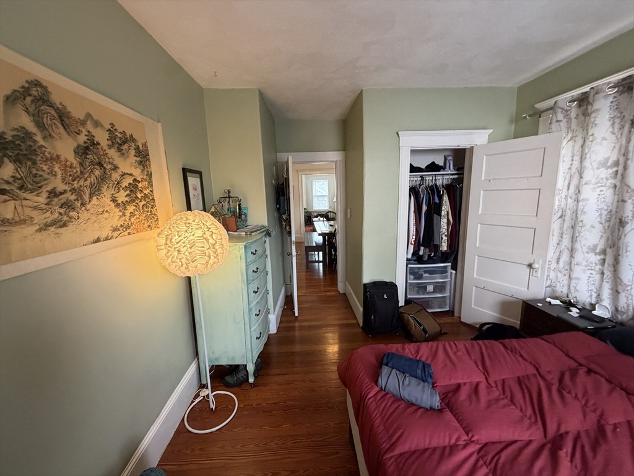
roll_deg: +2.6
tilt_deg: -5.9
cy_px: 238
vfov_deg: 85.7
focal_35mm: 14
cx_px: 317
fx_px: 256
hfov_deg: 102.1
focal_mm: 2.22
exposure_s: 1/70
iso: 320
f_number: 2.2
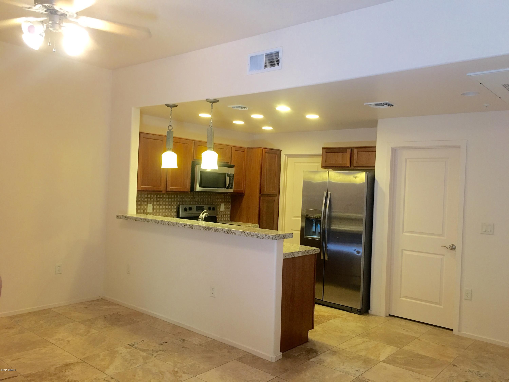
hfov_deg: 61.7
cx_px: 254
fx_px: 426
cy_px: 191
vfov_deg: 48.2
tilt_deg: +0.1
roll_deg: -2.6
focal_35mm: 29
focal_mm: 4.15
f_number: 2.2
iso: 50
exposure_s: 1/15
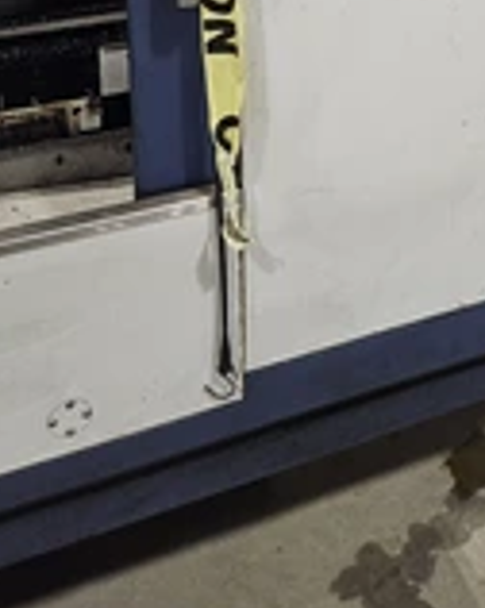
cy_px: -108
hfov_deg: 25.2
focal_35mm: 57
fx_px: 1025
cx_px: 500
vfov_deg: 28.9
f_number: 1.8
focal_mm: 5.4
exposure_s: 1/120
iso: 640
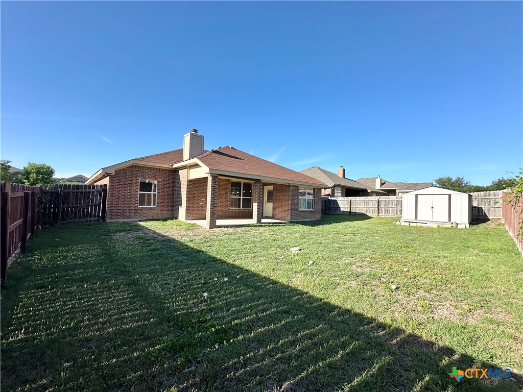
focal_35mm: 14
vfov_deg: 85.7
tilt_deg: +1.2
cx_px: 262
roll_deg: -1.7
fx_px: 212
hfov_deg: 102.1
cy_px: 196
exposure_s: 1/1304
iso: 40
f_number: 2.2
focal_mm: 2.22
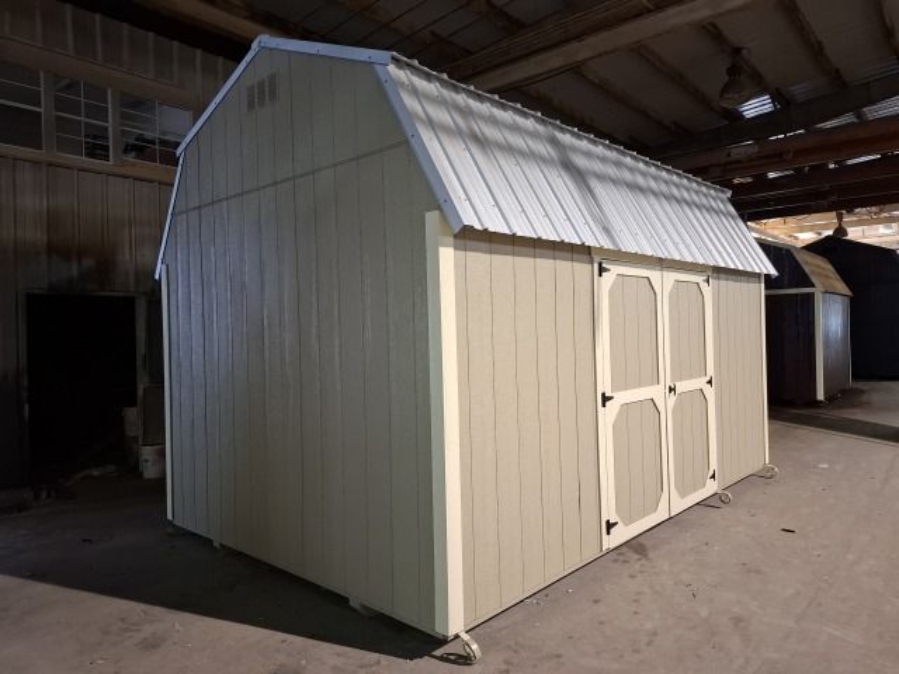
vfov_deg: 58.9
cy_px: 337
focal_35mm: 23
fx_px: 597
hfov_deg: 73.9
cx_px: 450
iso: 320
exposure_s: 1/30
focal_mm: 5.54
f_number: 1.8
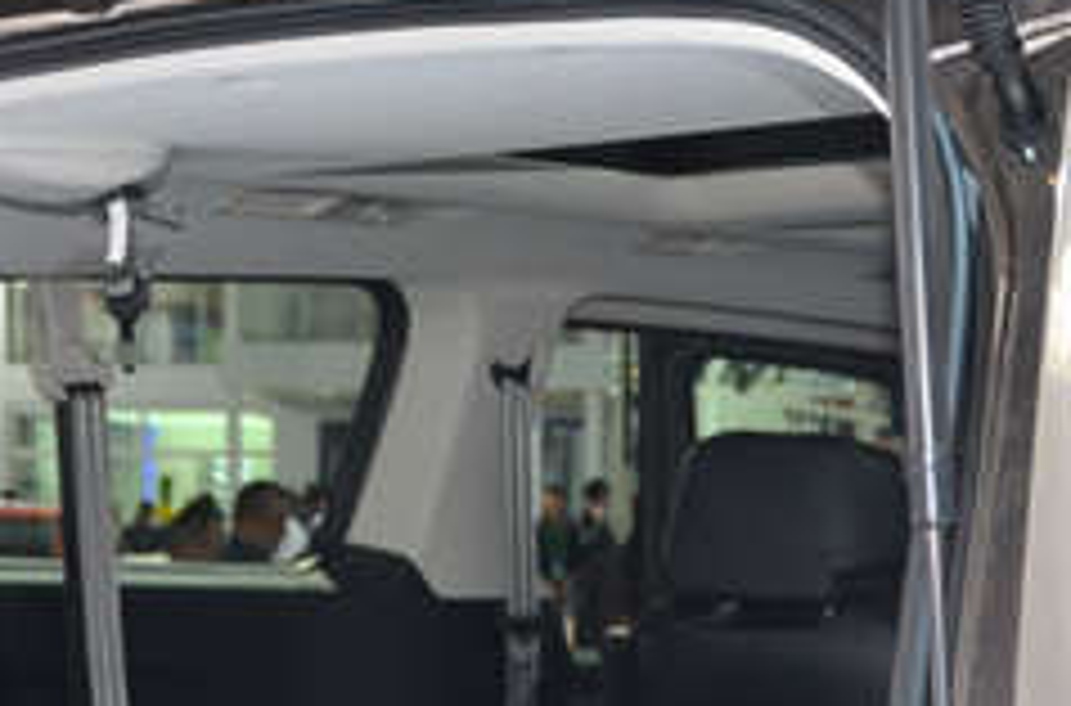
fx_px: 2995
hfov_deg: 20.2
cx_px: 711
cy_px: 942
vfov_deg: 13.0
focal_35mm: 101
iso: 450
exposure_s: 1/60
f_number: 3.5
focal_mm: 20
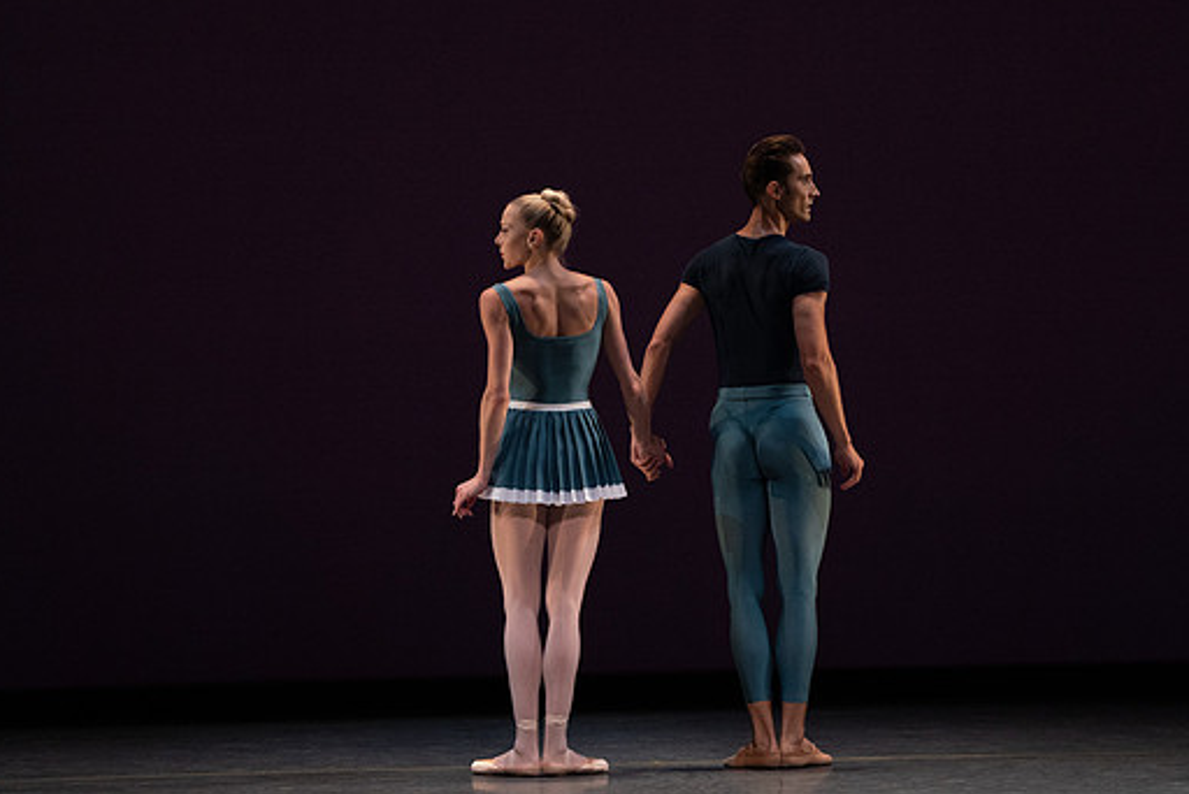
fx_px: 14969
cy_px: 426
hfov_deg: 4.5
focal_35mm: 453
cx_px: 585
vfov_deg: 3.0
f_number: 8
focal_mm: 400
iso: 5000
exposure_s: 1/400
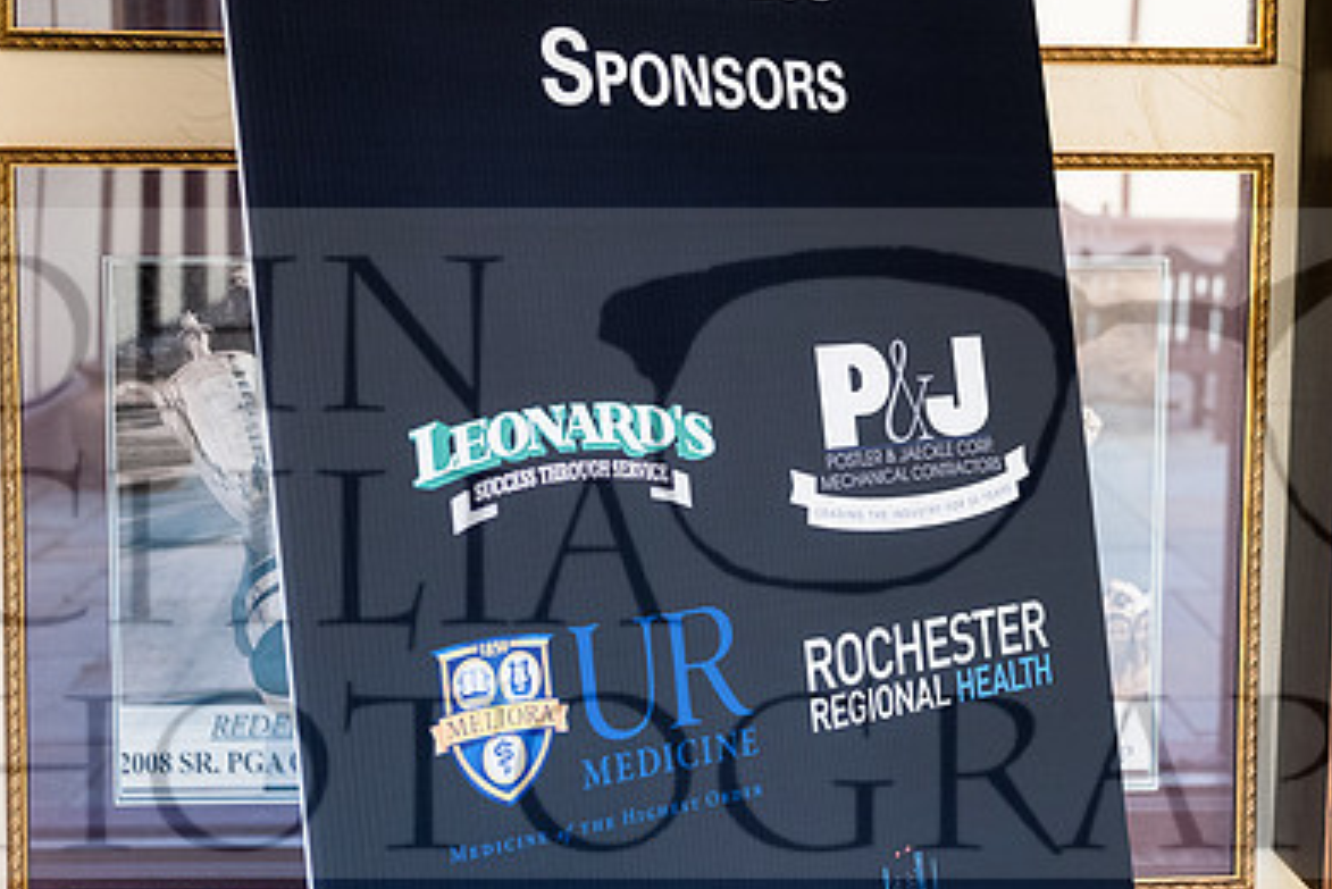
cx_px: 773
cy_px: 359
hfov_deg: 31.8
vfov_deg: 21.6
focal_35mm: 63
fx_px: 2332
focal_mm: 26.5
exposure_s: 1/125
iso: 800
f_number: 3.2
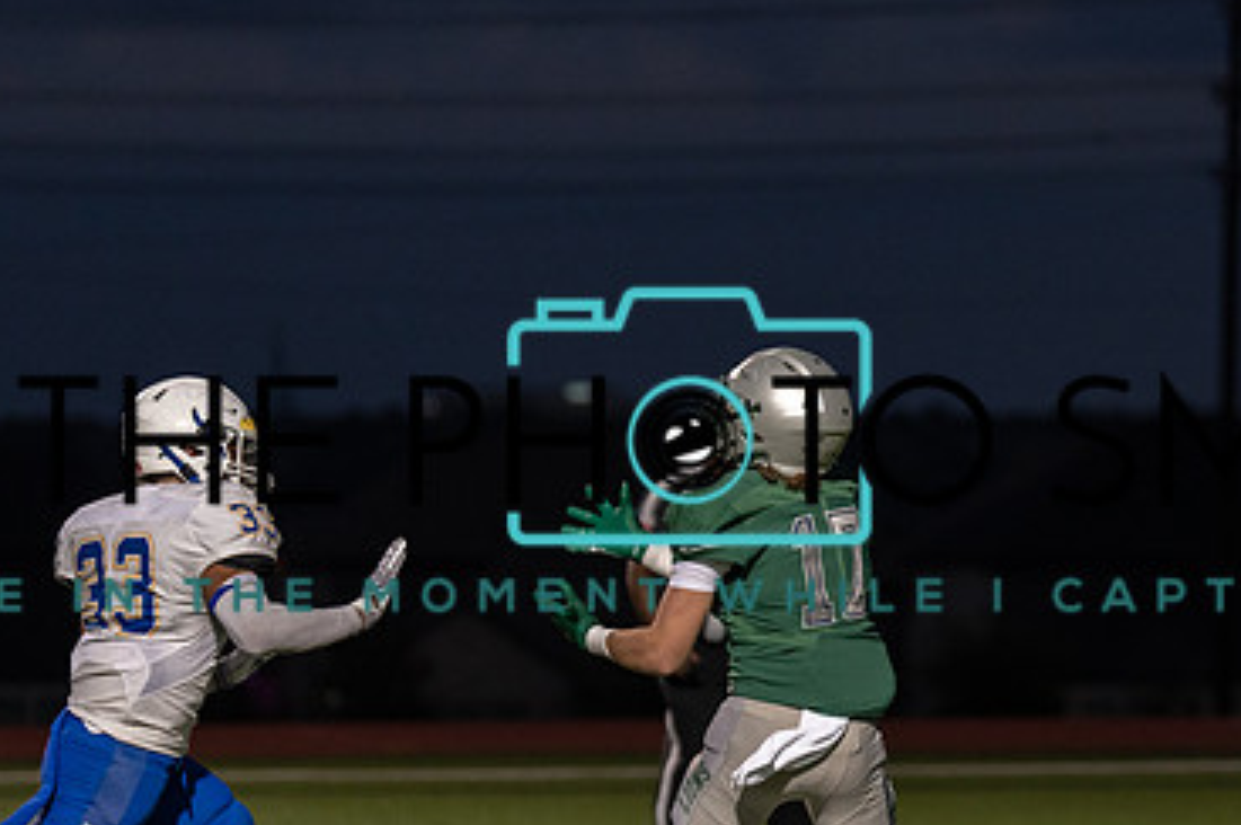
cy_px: 524
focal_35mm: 242
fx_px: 8335
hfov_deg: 8.5
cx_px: 791
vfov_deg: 5.7
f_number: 2.8
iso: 2000
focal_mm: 125
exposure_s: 1/1000
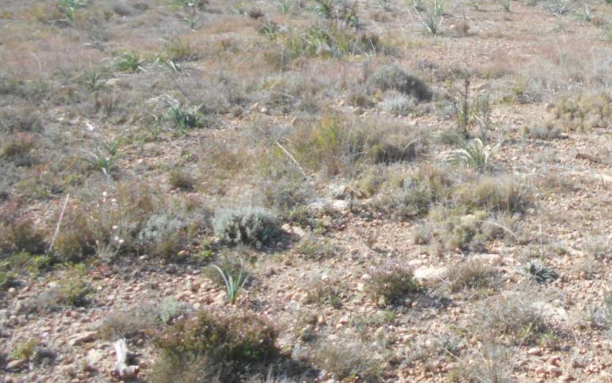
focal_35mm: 50
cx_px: 504
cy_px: 79
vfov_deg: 25.4
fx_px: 834
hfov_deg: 38.5
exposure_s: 1/1600
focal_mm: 4.6
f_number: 3.2
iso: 400
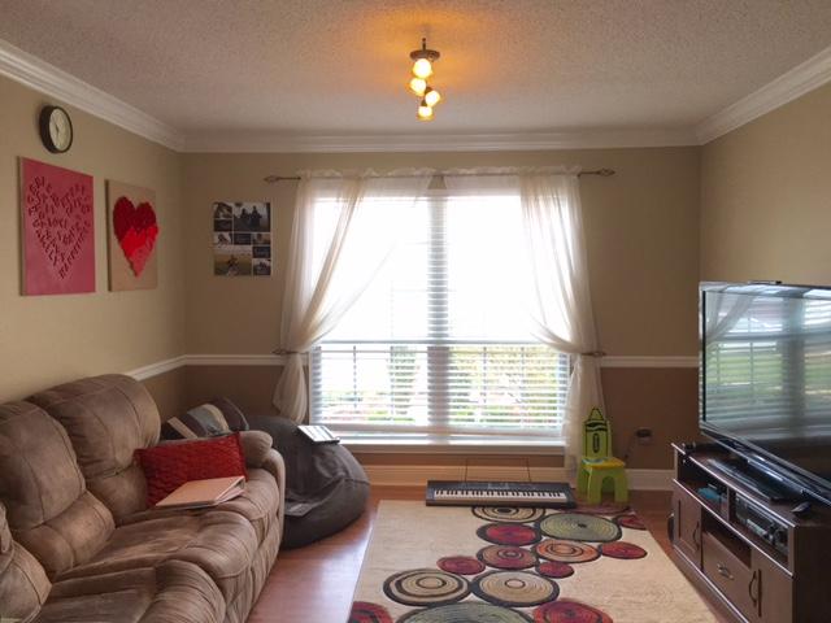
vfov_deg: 48.2
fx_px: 696
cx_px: 416
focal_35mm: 29
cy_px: 312
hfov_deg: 61.7
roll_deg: +0.0
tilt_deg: -2.7
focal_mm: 4.15
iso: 80
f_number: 2.2
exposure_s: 1/120
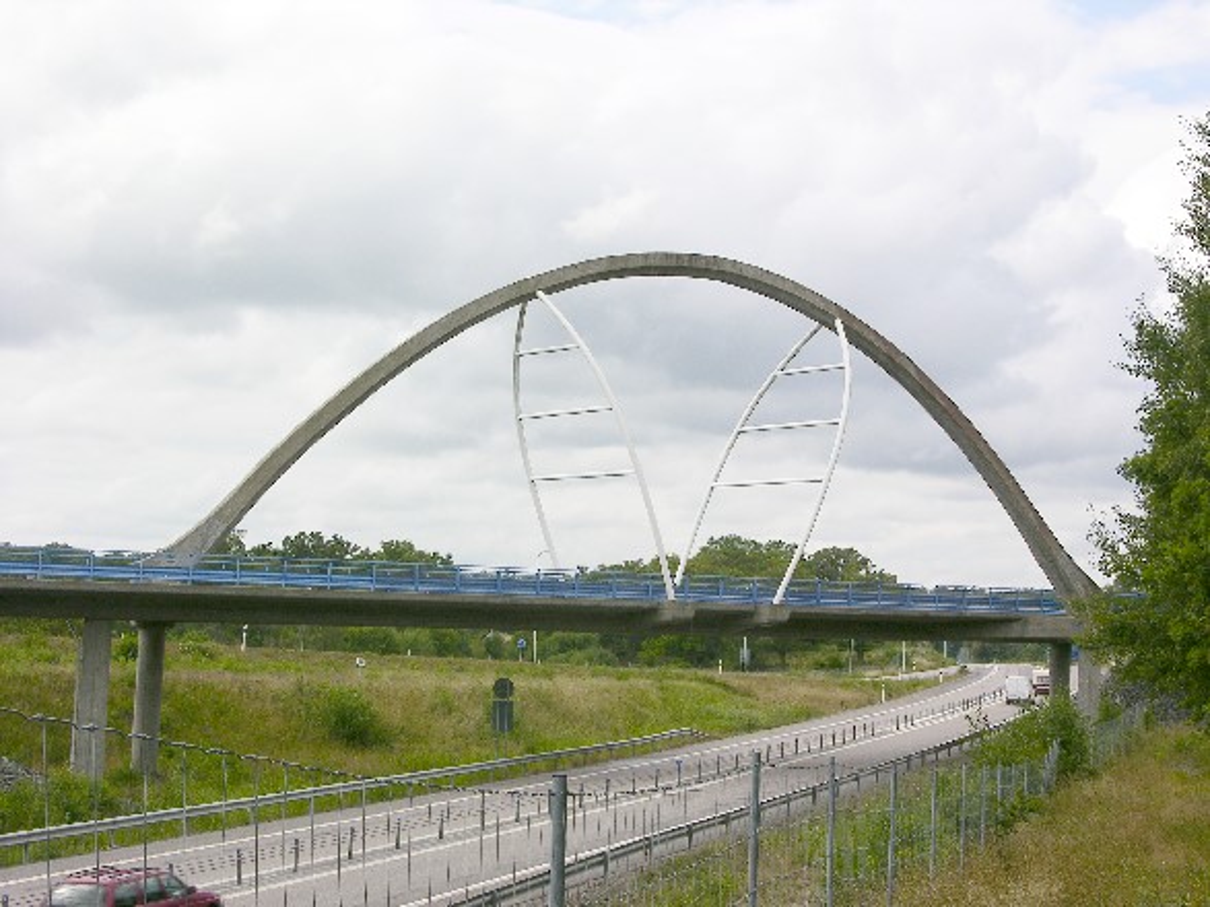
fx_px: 2307
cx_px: 605
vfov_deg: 22.2
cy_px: 454
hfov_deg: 29.4
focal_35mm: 66
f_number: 7.3
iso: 50
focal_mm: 16.8
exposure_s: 1/186
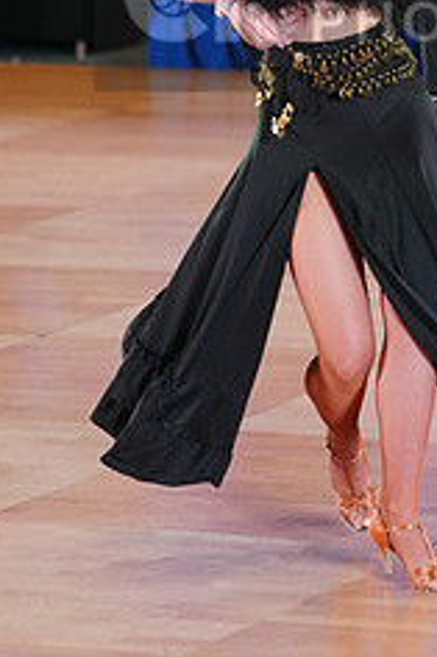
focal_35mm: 305
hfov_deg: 4.5
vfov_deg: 6.7
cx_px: 480
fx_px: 5561
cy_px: 0
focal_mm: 124
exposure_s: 1/500
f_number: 2.8
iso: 2500
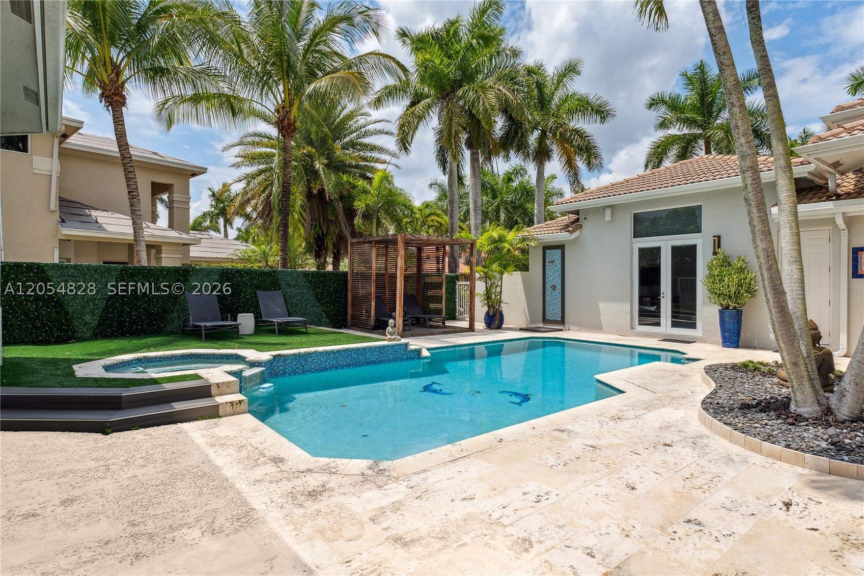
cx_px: 432
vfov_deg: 67.4
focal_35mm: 18
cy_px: 288
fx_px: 432
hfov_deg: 90.0
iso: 640
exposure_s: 1/2500
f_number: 8
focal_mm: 12
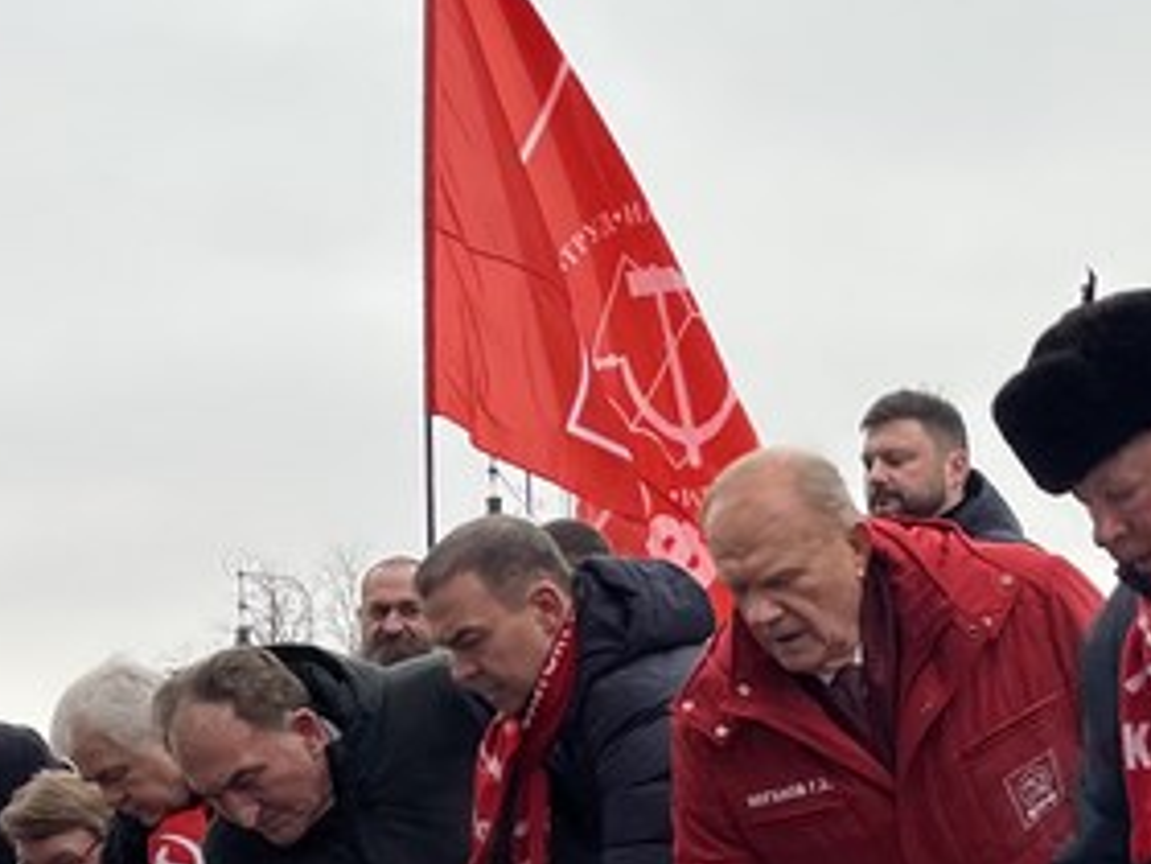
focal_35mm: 95
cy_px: 905
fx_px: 3159
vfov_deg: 15.2
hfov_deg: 20.1
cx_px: 1118
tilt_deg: +2.2
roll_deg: +1.0
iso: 50
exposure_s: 1/399
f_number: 1.6
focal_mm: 5.1
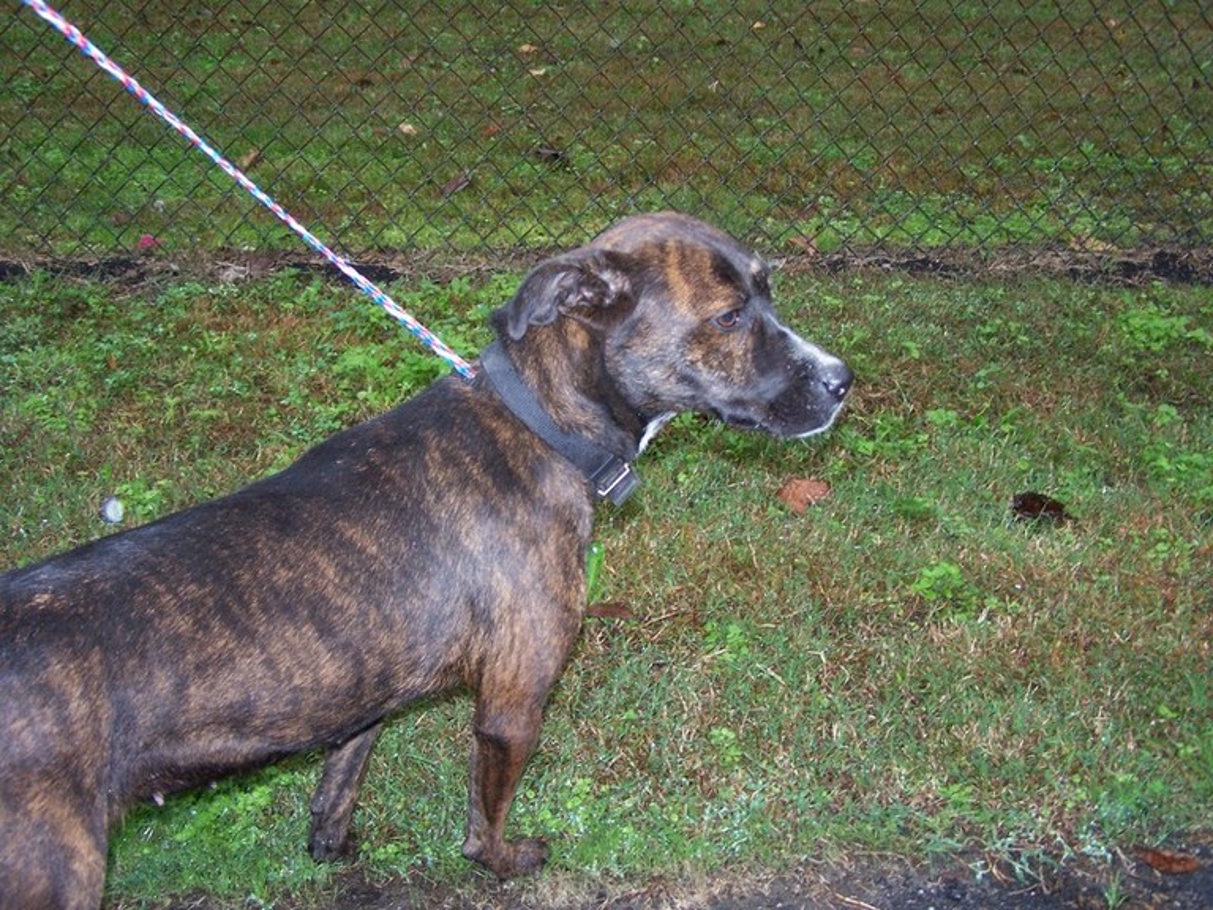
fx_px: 1402
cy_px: 455
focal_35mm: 40
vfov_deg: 36.0
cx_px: 606
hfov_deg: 46.8
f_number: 2.8
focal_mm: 6.7
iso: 140
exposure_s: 1/60
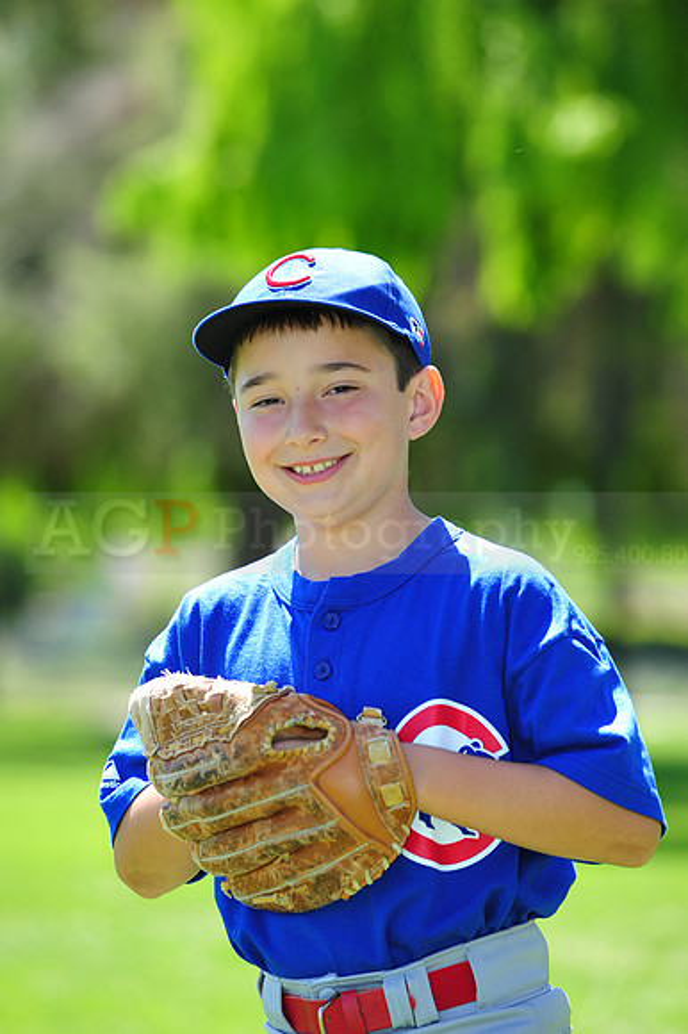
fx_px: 5740
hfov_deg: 6.9
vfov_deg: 10.3
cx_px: 344
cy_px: 517
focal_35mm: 200
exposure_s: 1/250
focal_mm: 200
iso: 200
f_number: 5.6
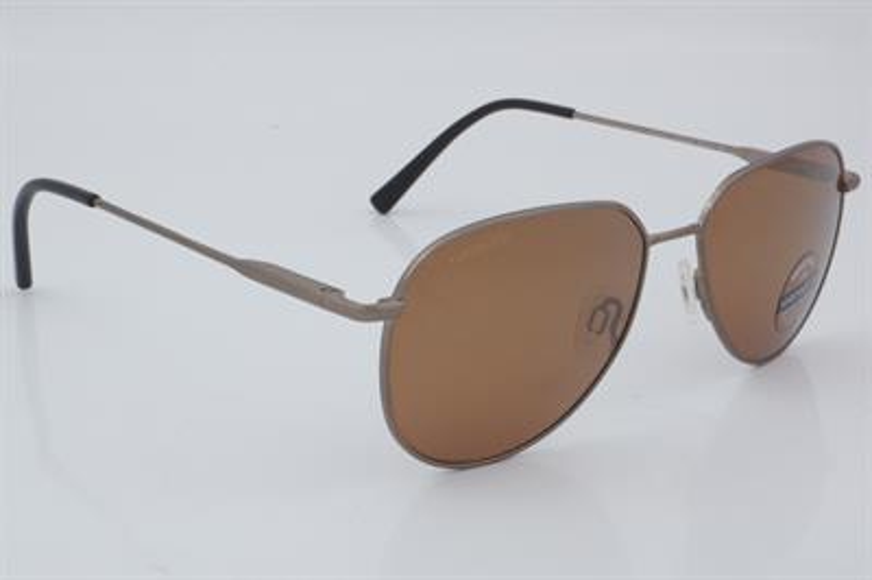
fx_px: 1815
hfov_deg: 27.0
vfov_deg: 18.2
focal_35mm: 75
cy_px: 290
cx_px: 436
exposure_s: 1/3
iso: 100
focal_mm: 50
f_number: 32
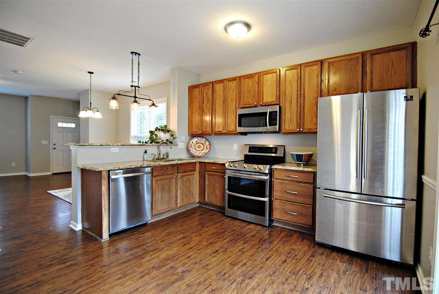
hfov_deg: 94.9
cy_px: 147
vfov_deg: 72.2
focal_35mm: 16
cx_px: 220
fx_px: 201
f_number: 2.8
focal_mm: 11
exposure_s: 1/30
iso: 360
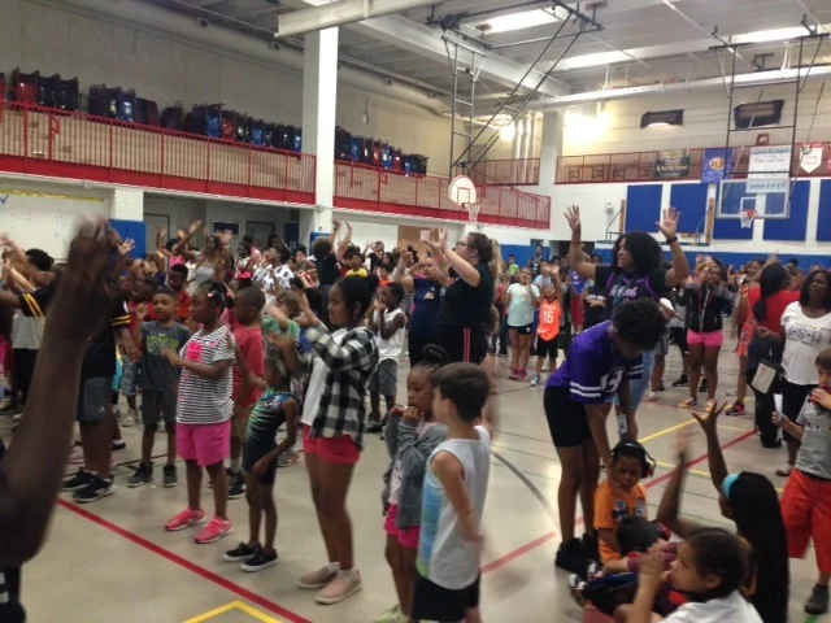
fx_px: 792
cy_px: 312
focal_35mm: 33
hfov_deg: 55.4
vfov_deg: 42.9
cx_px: 416
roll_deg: -0.9
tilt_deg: -3.2
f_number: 2.4
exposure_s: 1/20
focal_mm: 4.12
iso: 250
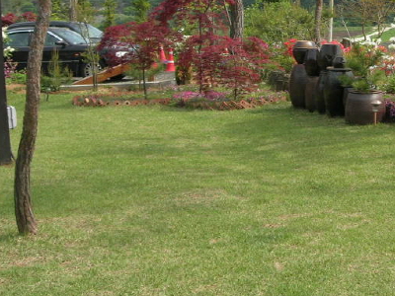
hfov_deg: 25.3
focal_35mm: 76
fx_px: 867
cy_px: 28
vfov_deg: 19.0
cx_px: 312
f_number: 4.8
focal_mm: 7.8
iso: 64
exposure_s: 1/366
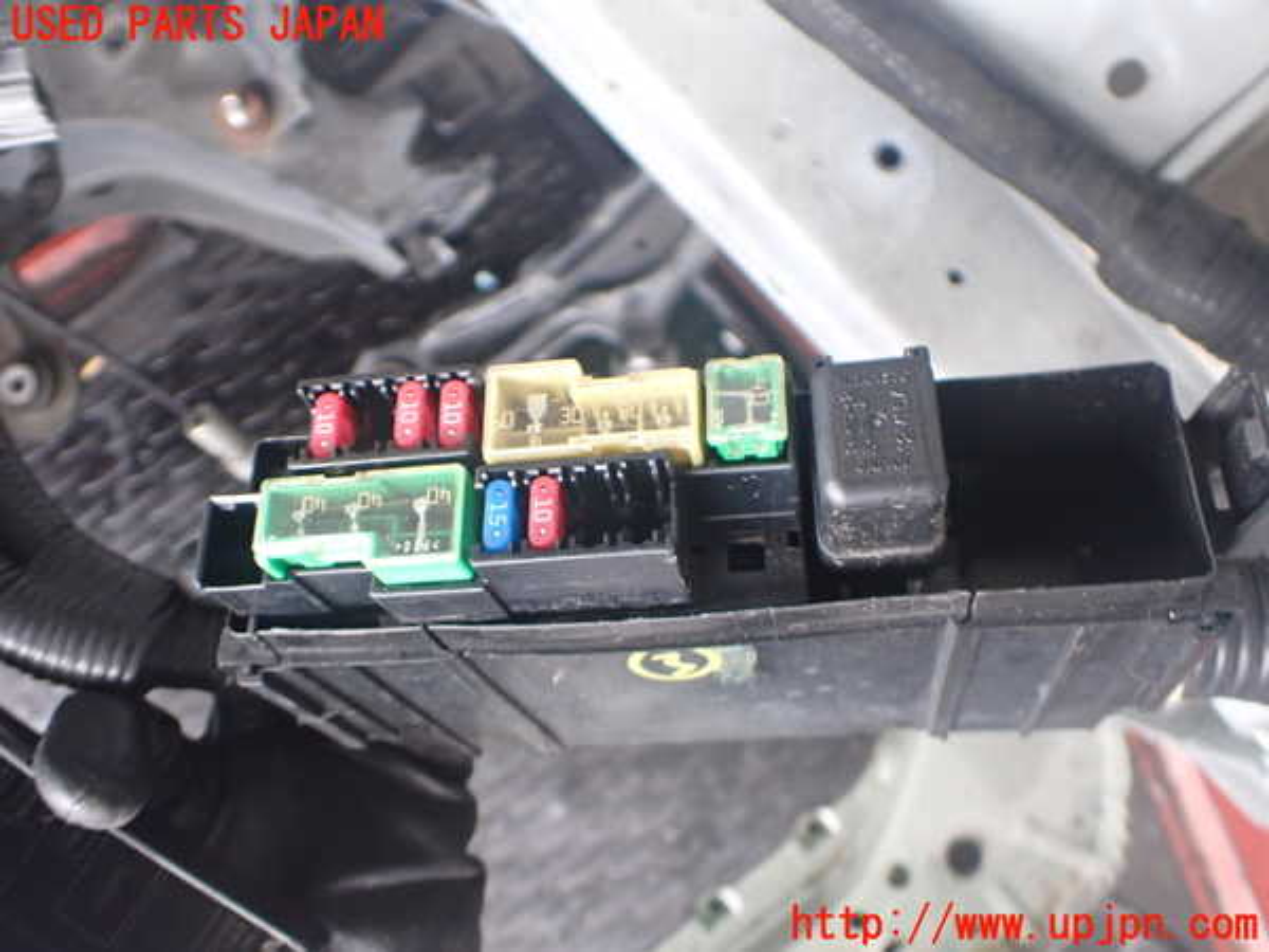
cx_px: 634
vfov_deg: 46.8
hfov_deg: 60.0
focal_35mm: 30
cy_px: 476
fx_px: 1100
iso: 500
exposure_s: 1/125
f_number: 2.3
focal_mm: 5.4
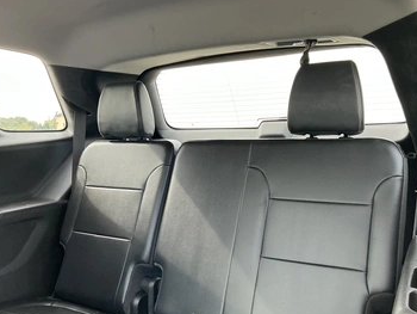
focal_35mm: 32
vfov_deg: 44.1
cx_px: 230
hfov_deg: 56.7
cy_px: 176
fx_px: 386
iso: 100
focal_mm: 3
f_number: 1.8
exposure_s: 1/60
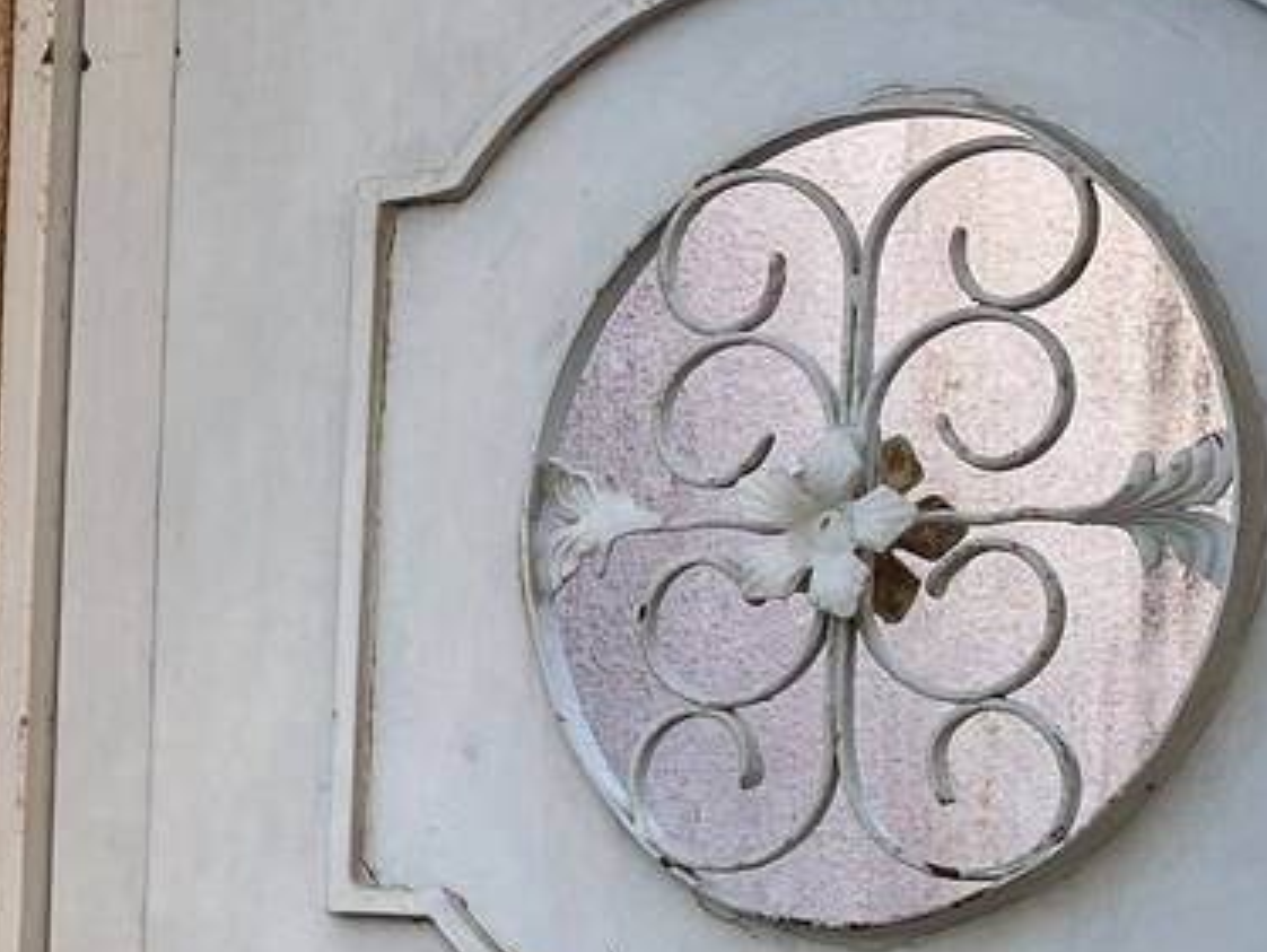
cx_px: -888
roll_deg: -2.5
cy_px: 816
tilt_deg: -0.4
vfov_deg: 14.7
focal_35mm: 100
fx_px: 3663
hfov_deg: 16.8
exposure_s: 1/244
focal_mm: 4.25
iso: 32
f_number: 1.8
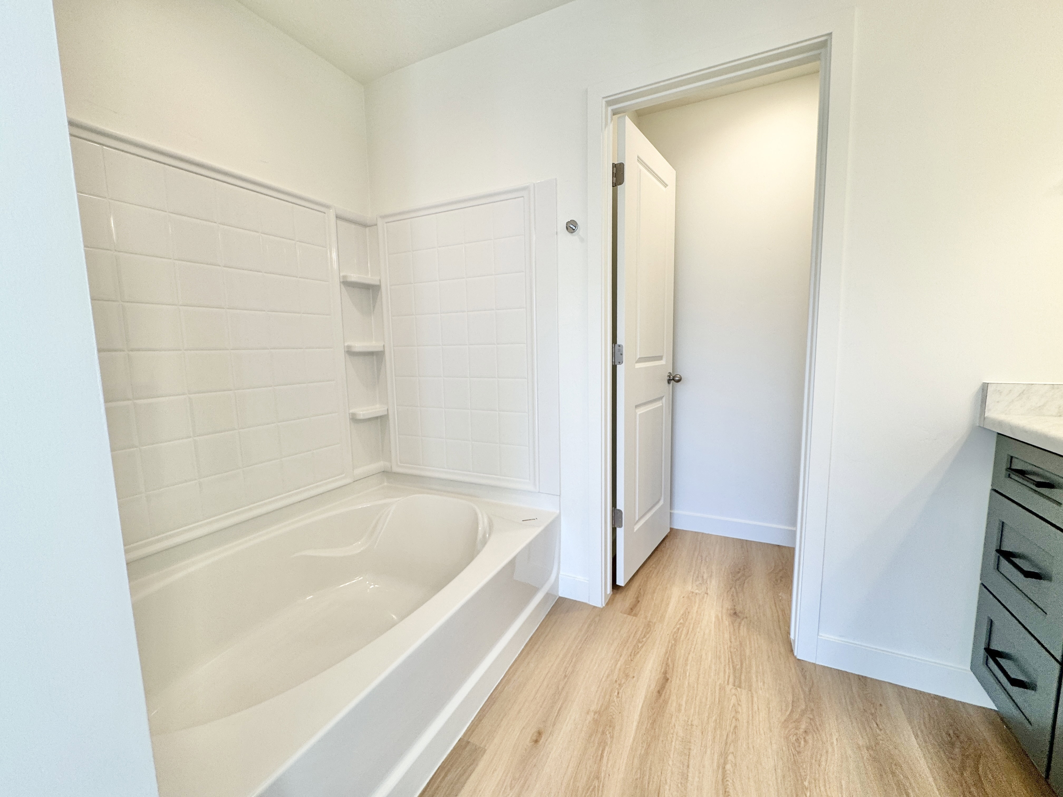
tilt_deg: -7.1
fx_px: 430
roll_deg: +1.3
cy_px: 398
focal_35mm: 14
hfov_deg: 102.1
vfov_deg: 85.7
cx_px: 532
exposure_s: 1/120
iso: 80
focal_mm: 2.22
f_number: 2.2
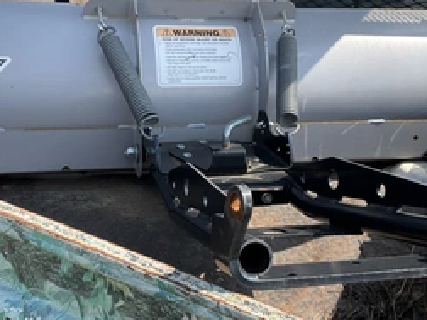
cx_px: 178
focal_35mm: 46
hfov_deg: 41.1
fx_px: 567
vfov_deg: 31.5
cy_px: 161
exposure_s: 1/759
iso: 25
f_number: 1.8
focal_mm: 3
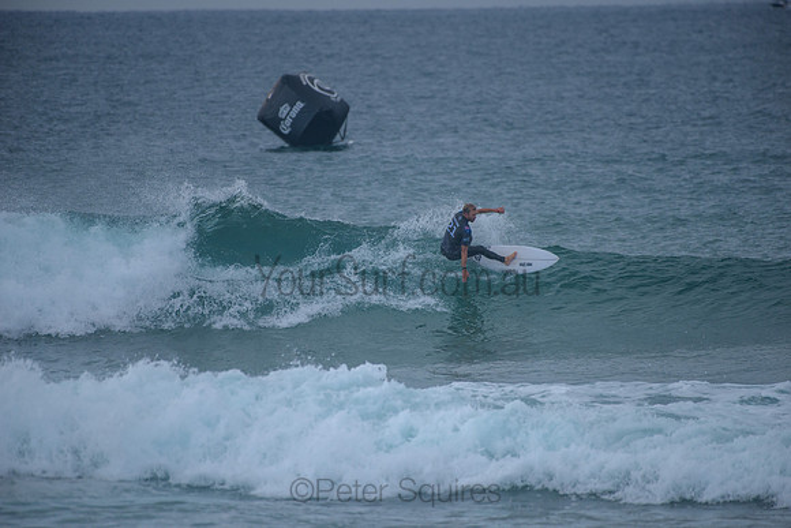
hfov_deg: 4.1
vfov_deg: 2.8
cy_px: 264
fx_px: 10988
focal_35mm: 500
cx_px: 396
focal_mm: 500
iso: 320
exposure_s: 1/2000
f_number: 5.6
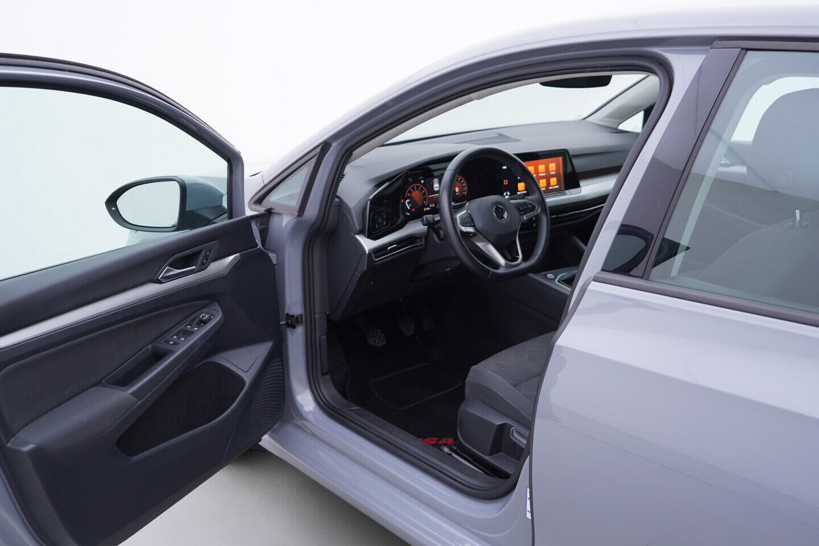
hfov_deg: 53.1
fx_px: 819
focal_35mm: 36
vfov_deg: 36.9
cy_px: 273
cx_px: 410
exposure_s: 1/50
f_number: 3.2
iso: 125
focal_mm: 24
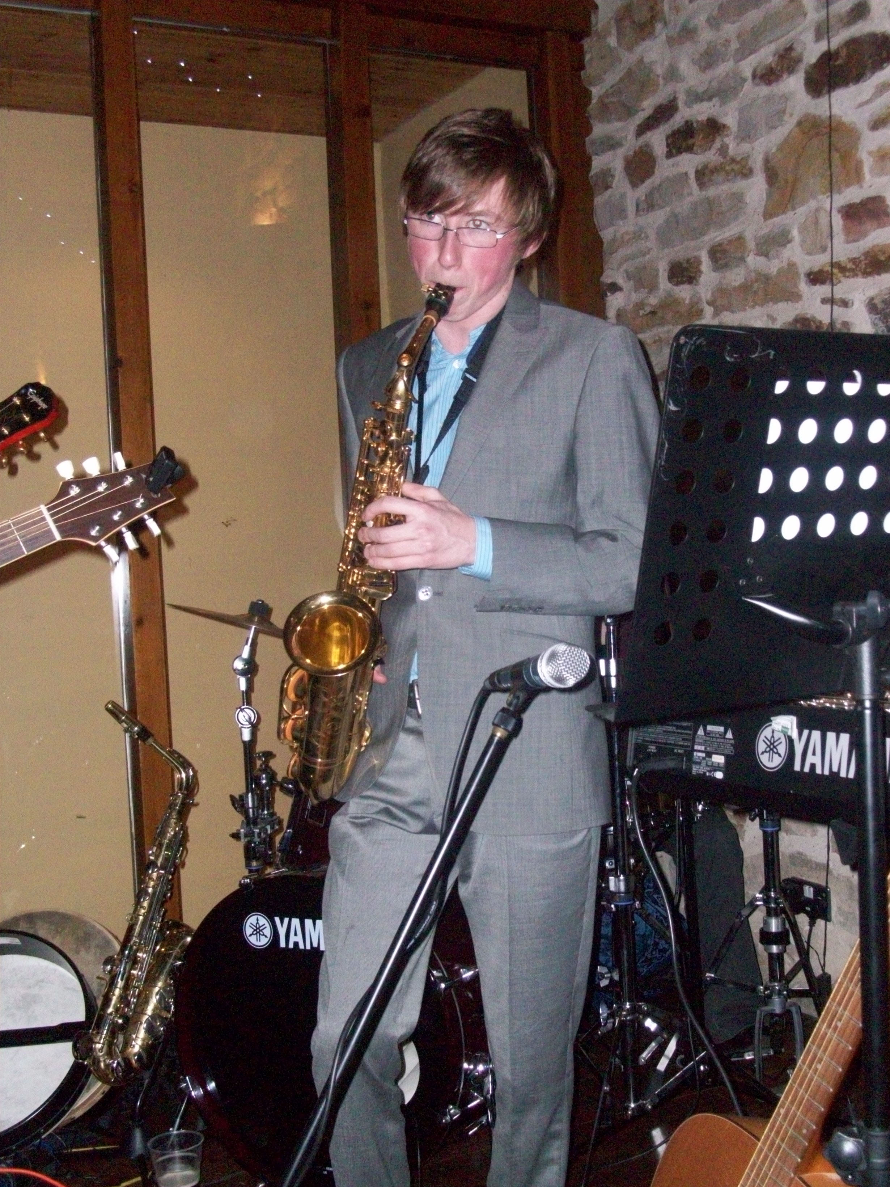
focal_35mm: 42
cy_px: 594
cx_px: 445
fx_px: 1440
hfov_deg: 34.3
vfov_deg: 44.8
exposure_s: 1/65.1
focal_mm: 7.1
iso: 320
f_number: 3.2
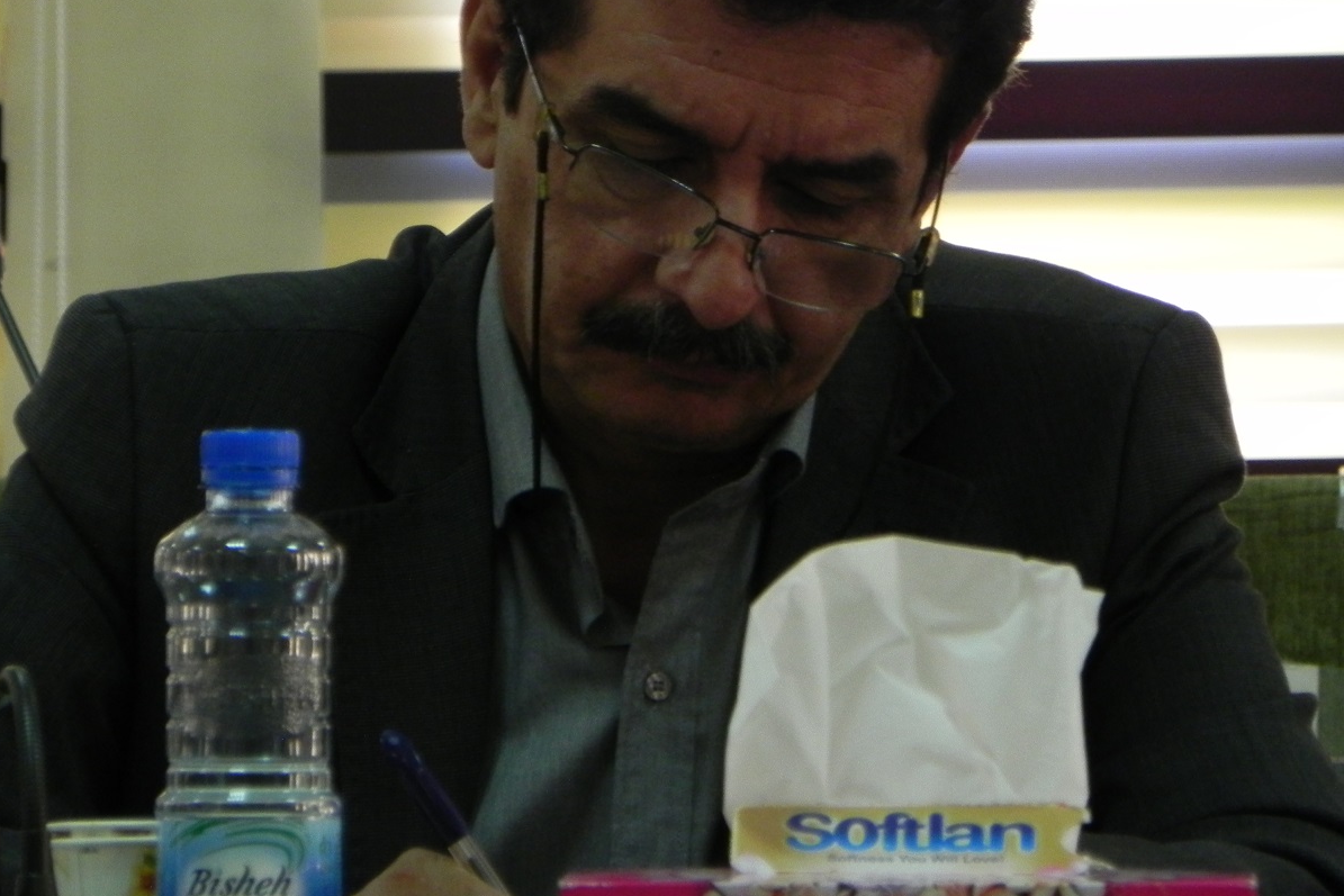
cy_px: 332
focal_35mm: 479
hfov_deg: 4.3
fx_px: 17884
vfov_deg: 2.9
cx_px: 743
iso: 400
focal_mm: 67.2
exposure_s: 1/26.3
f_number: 5
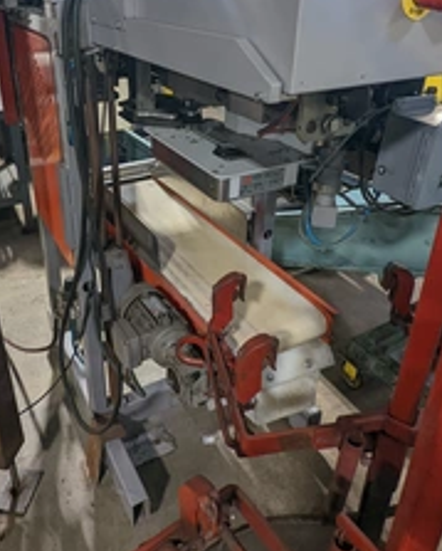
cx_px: 174
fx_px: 457
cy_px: 200
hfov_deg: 51.2
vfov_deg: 61.1
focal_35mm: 28
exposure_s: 1/60
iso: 243
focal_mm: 2.35
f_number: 2.2
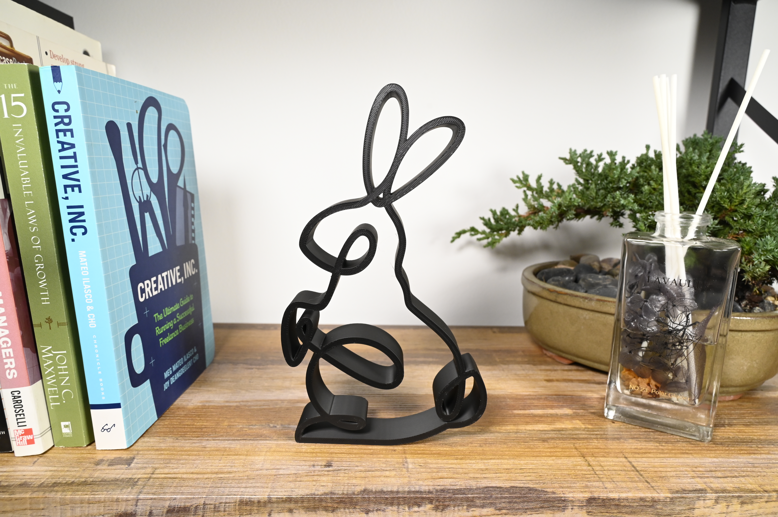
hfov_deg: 73.8
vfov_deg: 53.1
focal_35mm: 24
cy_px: 258
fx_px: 518
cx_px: 389
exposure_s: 1/125
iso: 1600
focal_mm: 24
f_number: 9
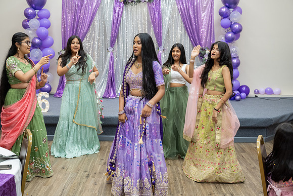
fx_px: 376
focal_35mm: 46
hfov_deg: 42.6
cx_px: 146
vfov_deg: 29.1
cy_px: 98
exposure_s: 1/160
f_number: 4
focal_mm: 45
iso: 1000
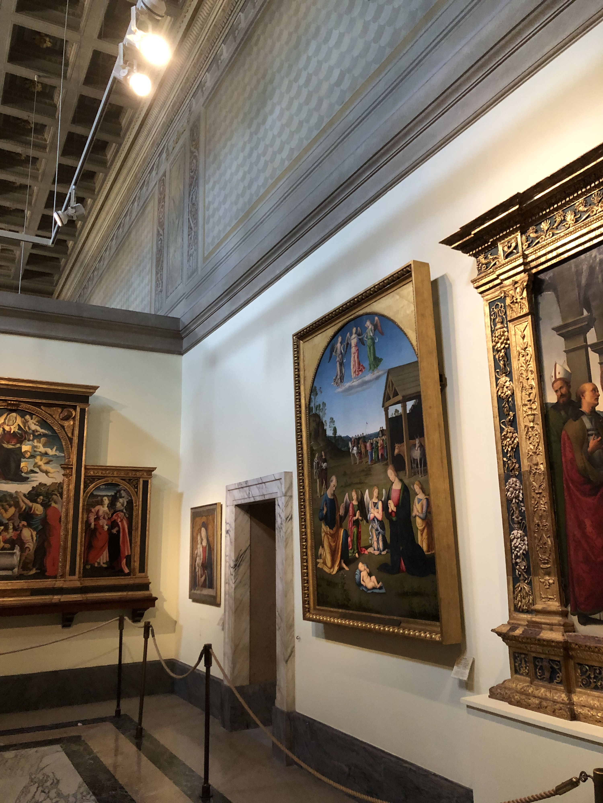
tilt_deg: +13.0
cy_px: 402
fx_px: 650
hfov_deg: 49.7
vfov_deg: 63.4
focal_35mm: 28
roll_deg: +1.0
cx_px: 302
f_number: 1.8
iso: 100
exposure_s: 1/13
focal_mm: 4
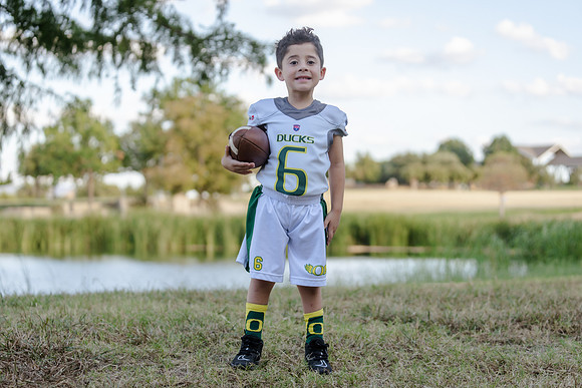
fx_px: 1132
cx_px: 291
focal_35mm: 70
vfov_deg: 19.5
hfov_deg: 28.8
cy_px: 194
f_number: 2.8
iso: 125
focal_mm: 70
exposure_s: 1/320
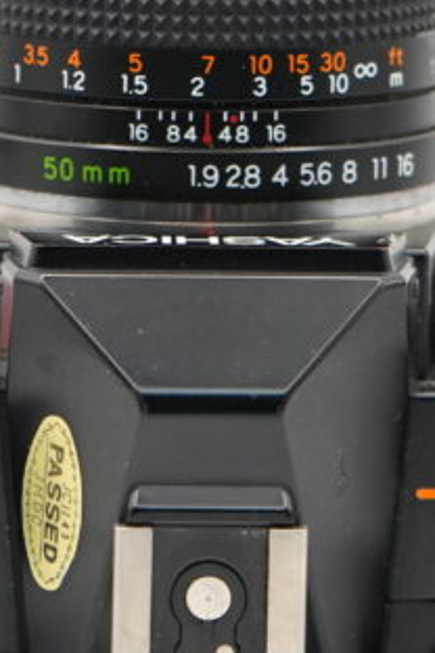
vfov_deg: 9.7
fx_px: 3860
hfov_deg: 6.4
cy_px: 272
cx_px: 235
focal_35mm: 213
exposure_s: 1/250
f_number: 5.6
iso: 2000
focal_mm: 65
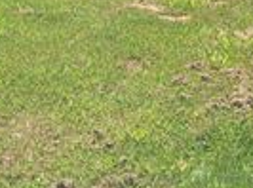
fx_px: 714
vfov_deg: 14.4
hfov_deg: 20.0
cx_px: 84
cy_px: -62
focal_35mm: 98
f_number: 1.8
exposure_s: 1/1930
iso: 40
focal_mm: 5.4
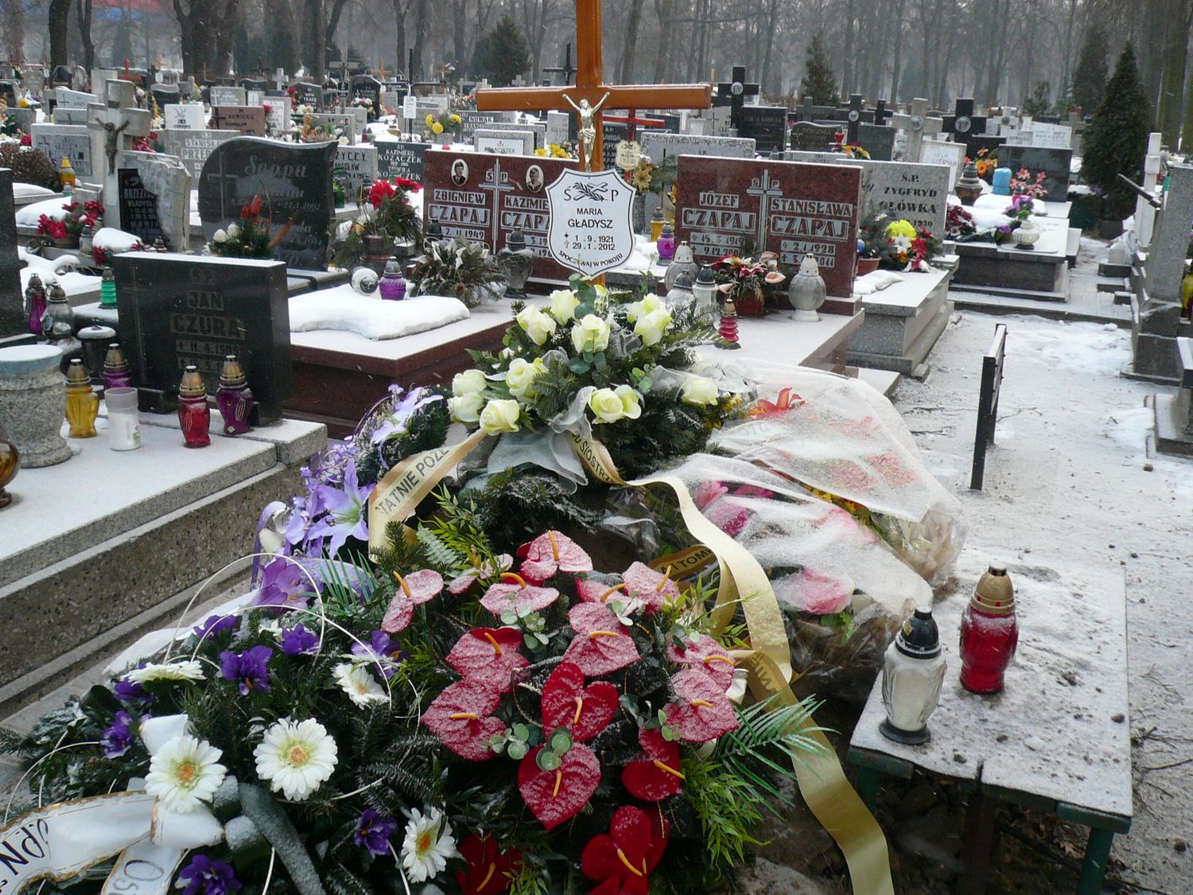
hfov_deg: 54.0
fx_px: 1172
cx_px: 596
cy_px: 448
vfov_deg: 41.8
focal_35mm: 34
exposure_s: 1/160
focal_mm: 4.6
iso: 100
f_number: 2.8
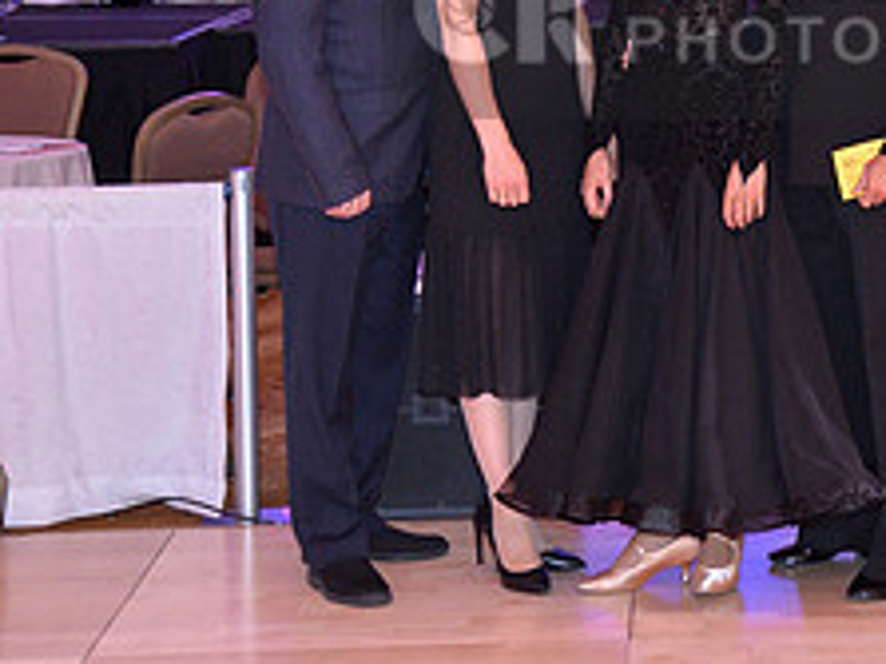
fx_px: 3198
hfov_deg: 15.6
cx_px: 814
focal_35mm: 125
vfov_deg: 11.7
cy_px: 14
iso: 2000
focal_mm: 50
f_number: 4
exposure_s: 1/250
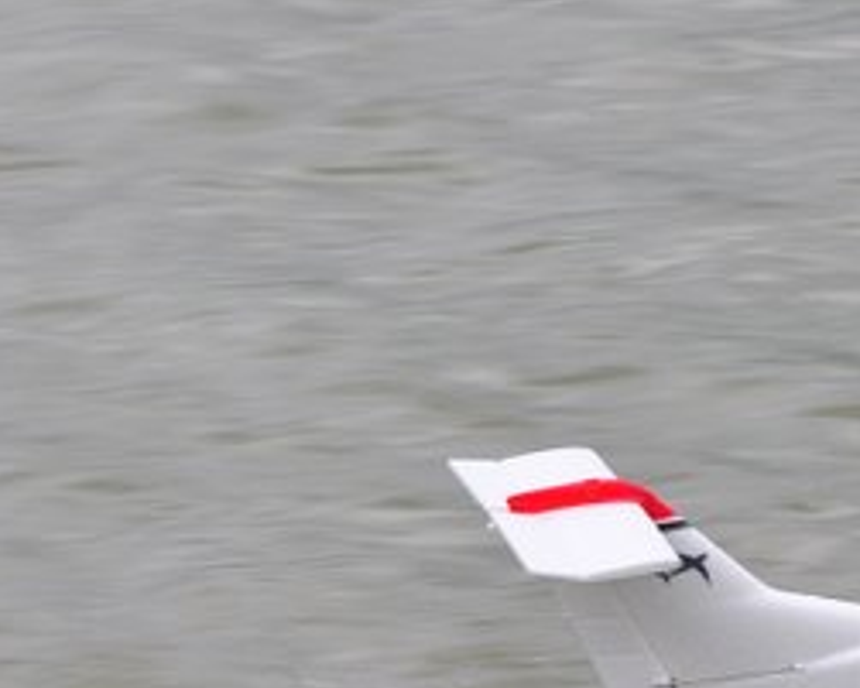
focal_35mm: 480
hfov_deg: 4.0
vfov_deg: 3.2
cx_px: 1117
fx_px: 12214
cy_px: 346
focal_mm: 95
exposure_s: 1/320
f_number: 7.1
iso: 400
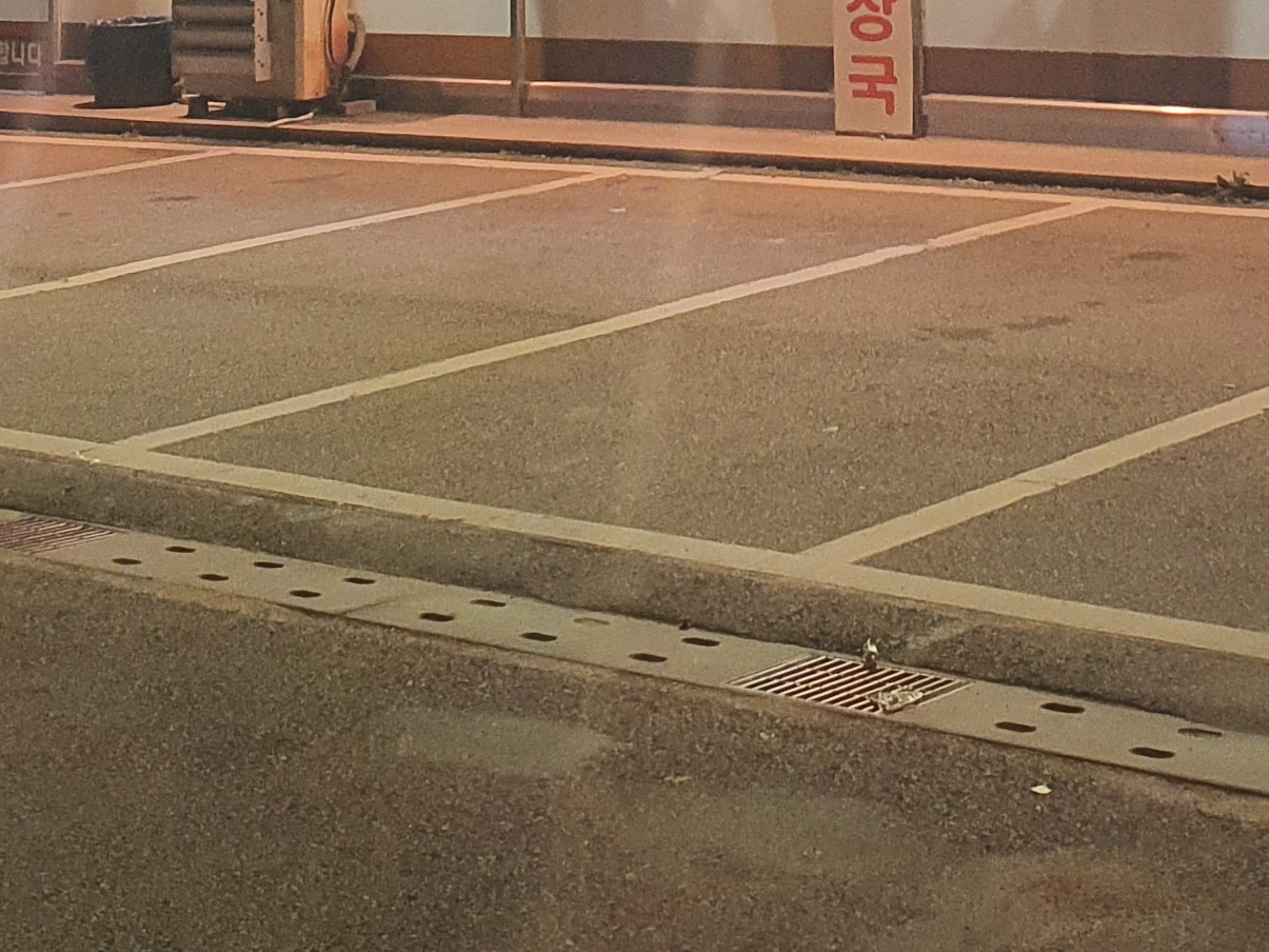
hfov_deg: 22.5
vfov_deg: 15.6
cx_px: 766
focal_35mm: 87
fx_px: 3190
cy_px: -494
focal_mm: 4.3
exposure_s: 1/60
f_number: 2.4
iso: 200
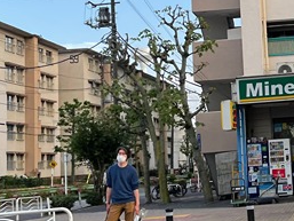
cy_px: 63
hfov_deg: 23.0
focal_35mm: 81
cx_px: 301
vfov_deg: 18.1
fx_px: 688
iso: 32
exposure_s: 1/525
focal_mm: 4.2
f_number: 1.6
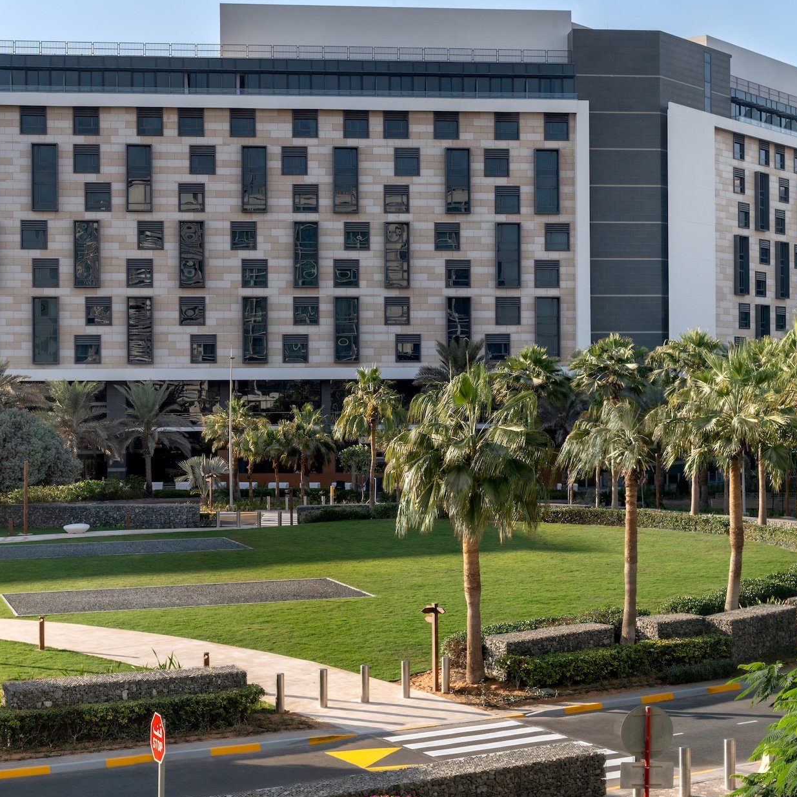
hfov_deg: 29.1
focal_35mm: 59
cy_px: 335
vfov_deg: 29.0
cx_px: 408
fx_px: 1537
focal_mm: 38
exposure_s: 1/25
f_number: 10
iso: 64
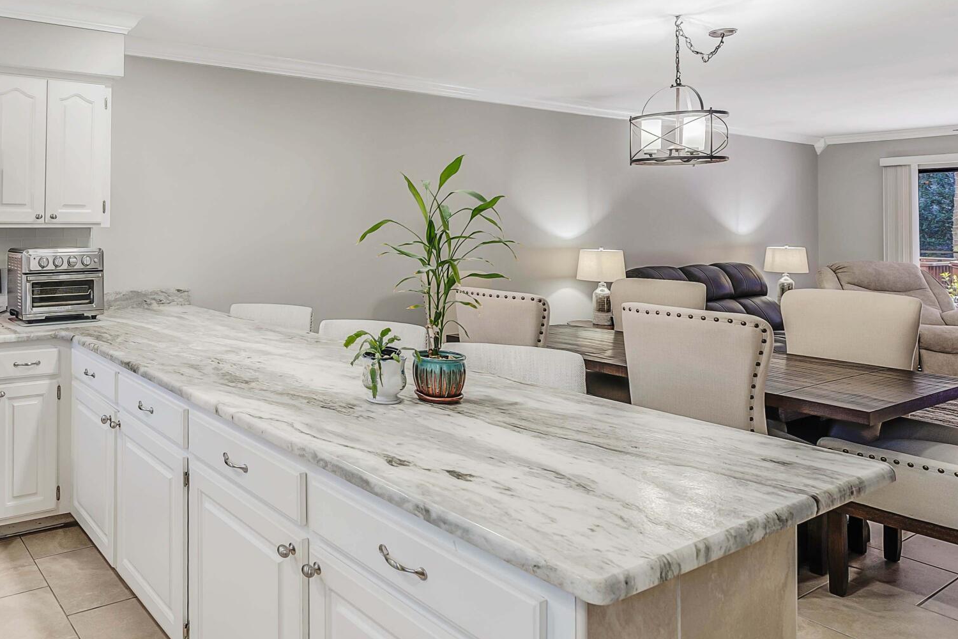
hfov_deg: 67.3
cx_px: 201
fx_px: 639
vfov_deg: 52.3
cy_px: 225
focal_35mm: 24
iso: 100
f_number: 5.6
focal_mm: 12
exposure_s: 1/6
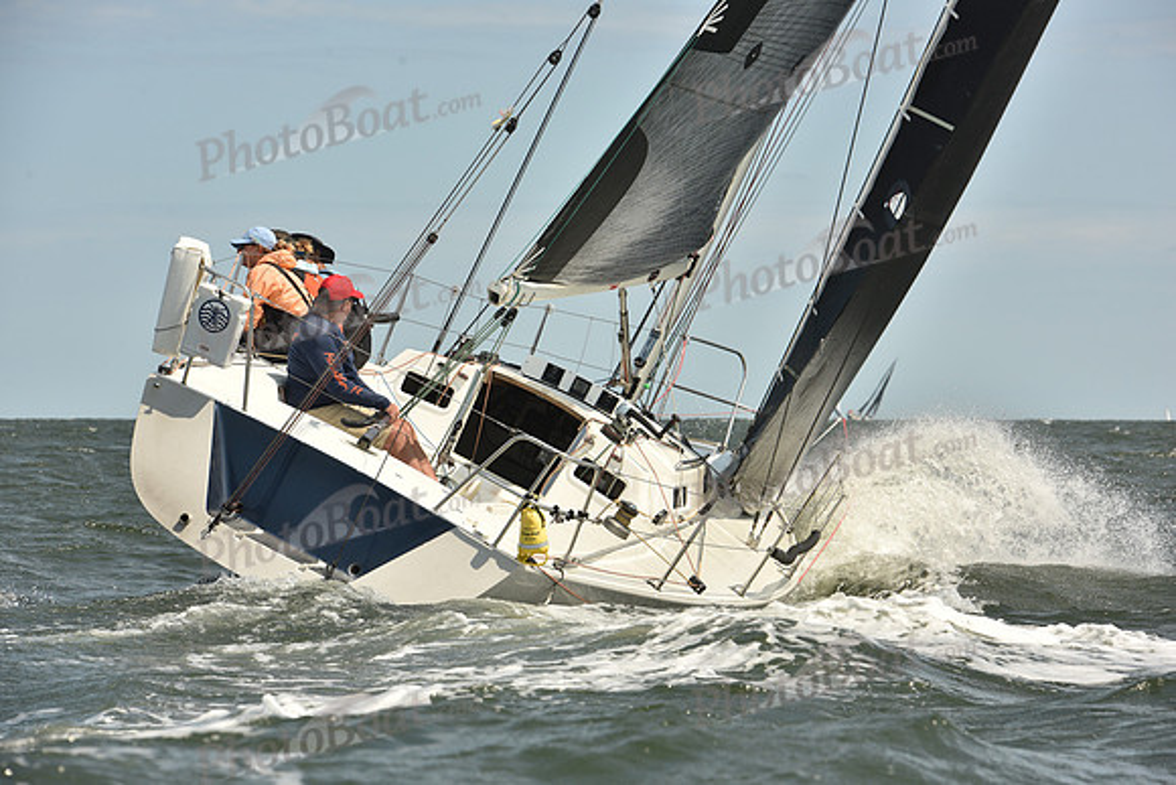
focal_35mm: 160
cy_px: 392
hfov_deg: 12.8
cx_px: 588
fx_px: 5228
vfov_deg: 8.6
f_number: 10
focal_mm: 160
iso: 250
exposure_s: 1/800
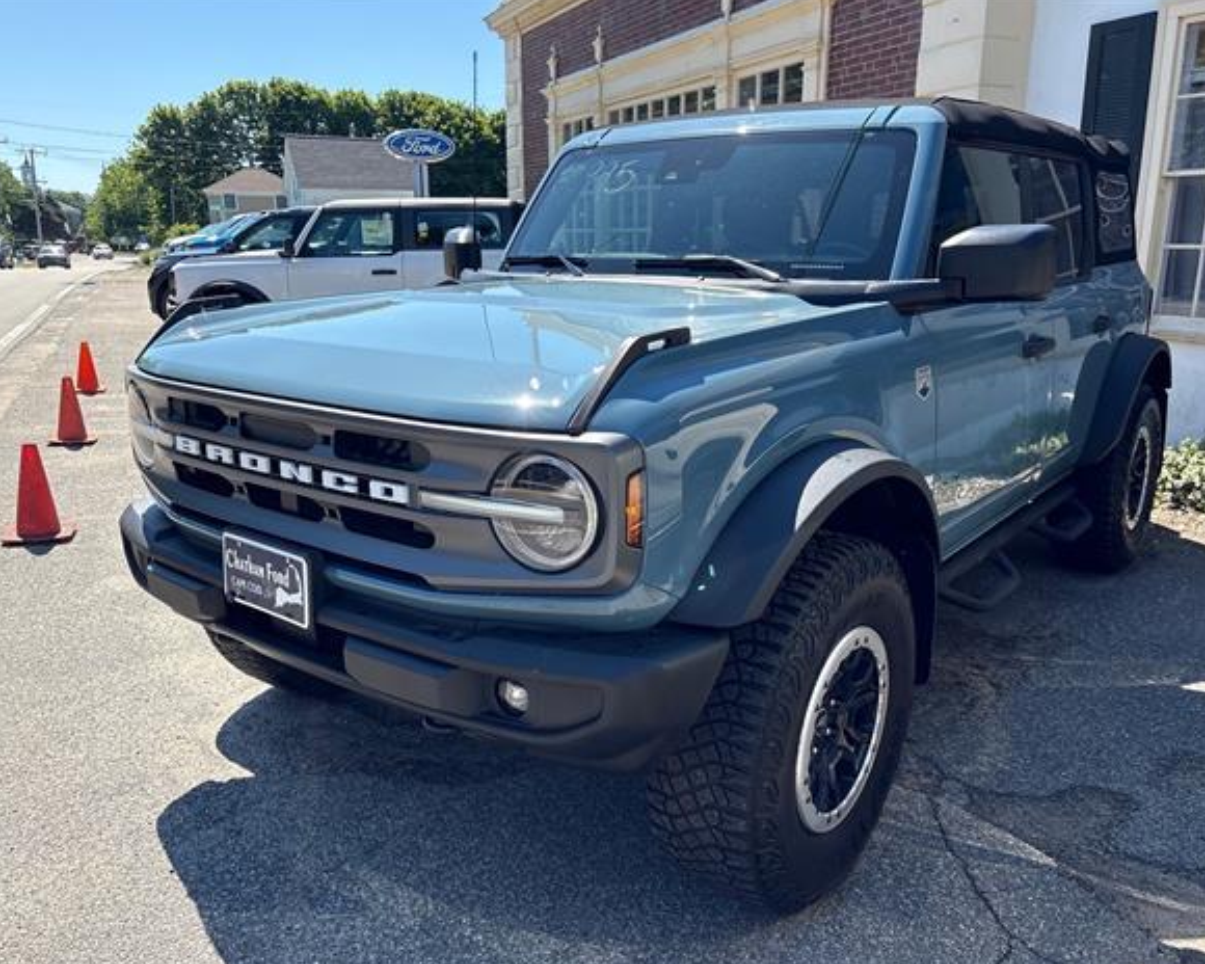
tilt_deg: -14.3
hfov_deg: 62.2
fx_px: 999
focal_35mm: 28
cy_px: 490
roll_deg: +1.7
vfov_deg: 51.5
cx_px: 613
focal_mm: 5.96
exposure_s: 1/1953
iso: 64
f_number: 1.6
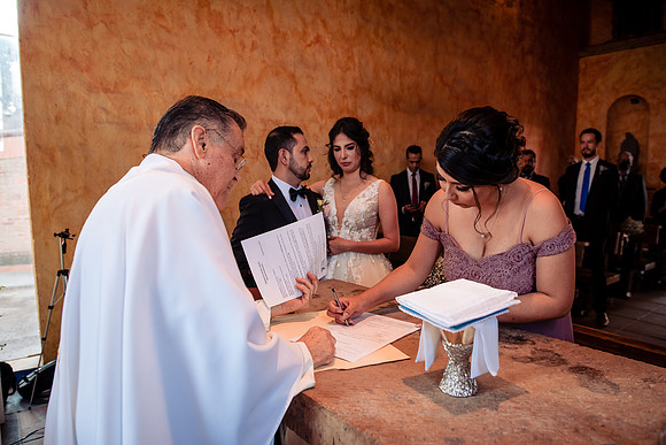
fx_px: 444
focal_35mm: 24
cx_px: 333
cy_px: 222
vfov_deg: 53.2
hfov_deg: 73.7
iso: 1250
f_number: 3.5
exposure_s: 1/200
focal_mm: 24
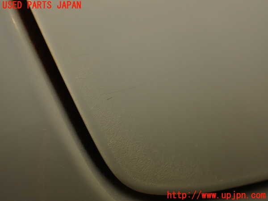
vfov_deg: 44.2
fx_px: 248
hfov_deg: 56.8
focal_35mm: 32
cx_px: 134
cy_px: 100
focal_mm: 5.79
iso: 200
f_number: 2.4
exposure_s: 1/30
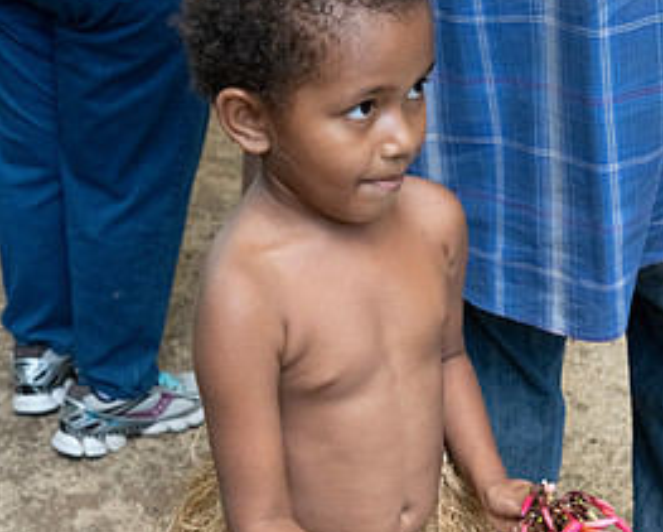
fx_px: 1513
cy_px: 328
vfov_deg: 19.9
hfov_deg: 24.7
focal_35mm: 77
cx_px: 376
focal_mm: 48
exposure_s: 1/200
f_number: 8
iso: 4000
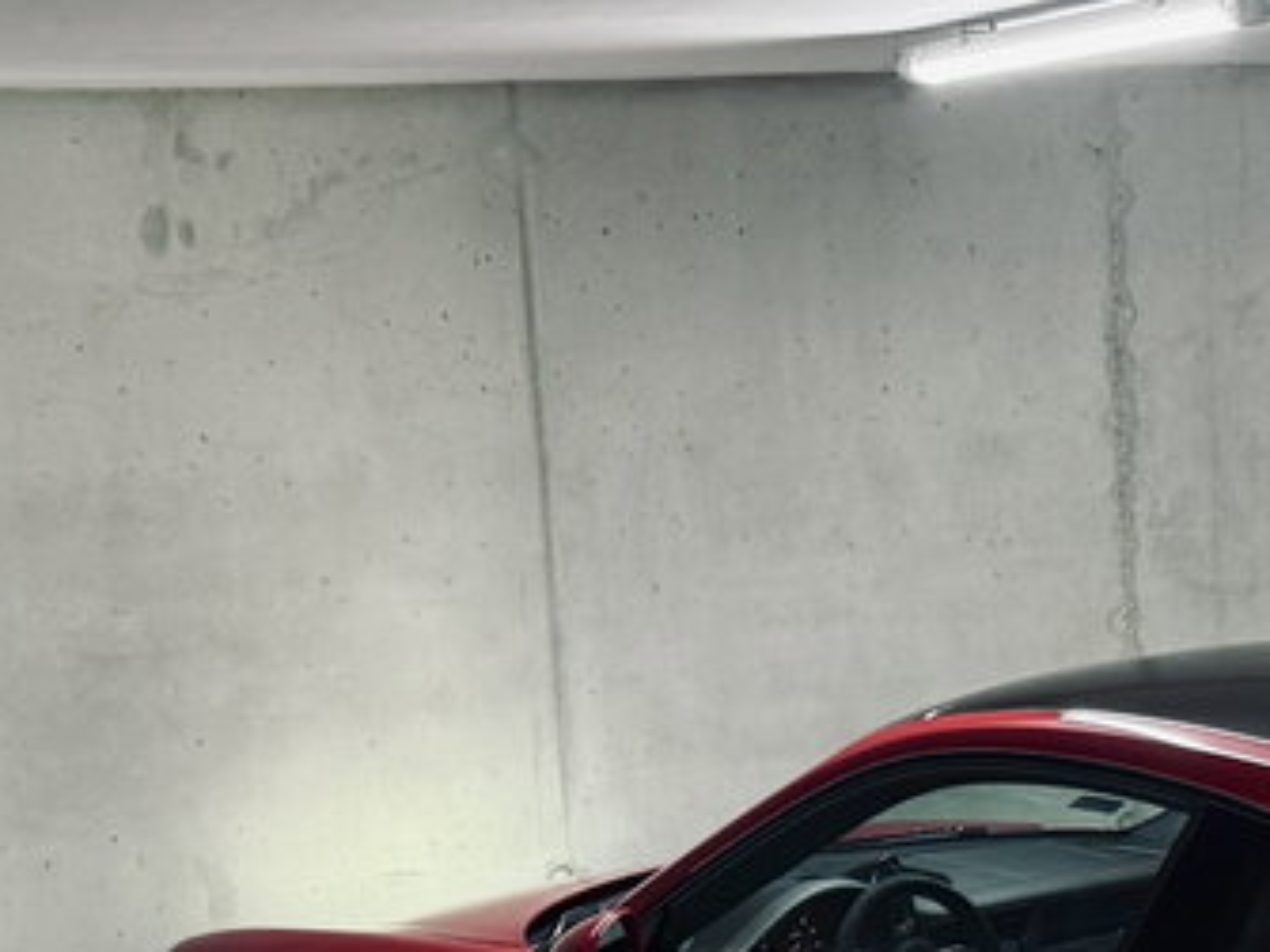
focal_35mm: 55
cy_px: 967
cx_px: 1422
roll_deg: +2.9
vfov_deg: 25.2
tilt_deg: -10.9
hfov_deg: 30.9
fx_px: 2017
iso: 250
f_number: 1.78
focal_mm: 6.76
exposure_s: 1/100
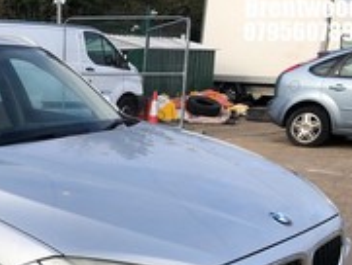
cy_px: 249
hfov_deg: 33.8
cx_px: 43
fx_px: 549
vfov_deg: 26.0
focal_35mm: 54
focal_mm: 4
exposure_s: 1/827
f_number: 1.8
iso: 20
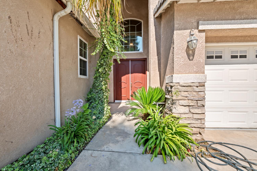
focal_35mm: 14
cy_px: 86
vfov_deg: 81.1
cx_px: 128
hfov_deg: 104.3
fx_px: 100
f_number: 9
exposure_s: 1/100
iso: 250
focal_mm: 14
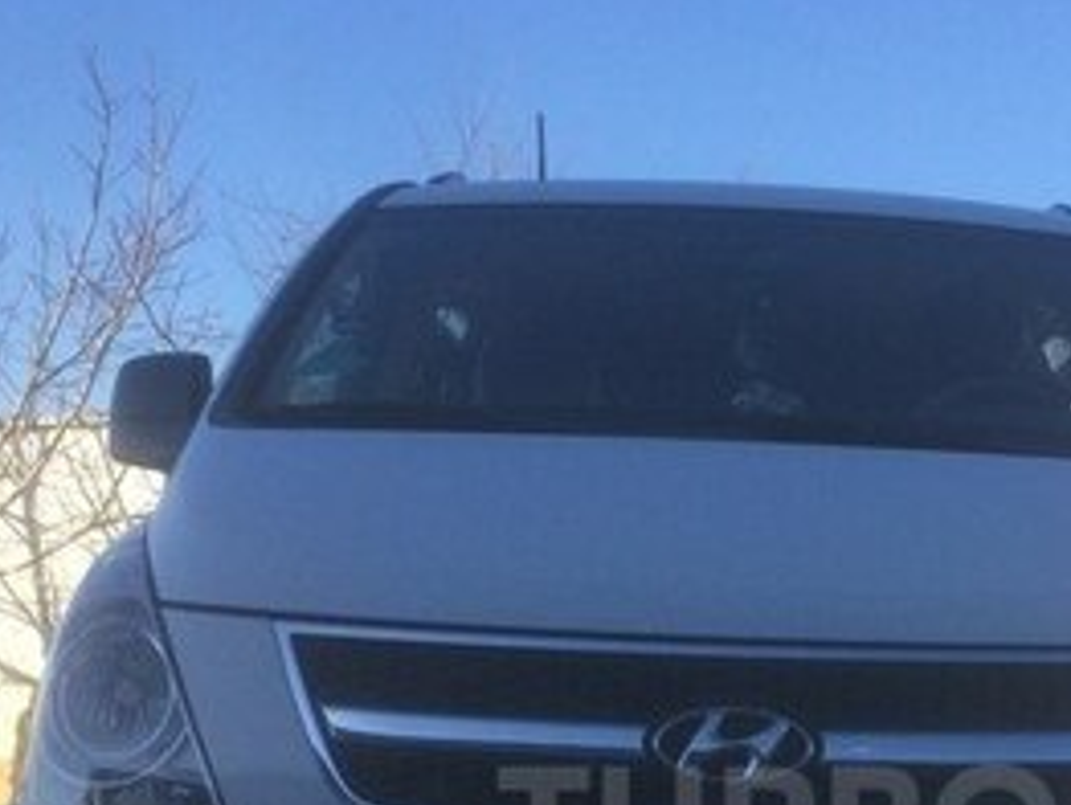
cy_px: 827
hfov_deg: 26.0
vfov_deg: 19.5
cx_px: 916
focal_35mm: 73
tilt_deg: -2.6
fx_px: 2261
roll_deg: -1.3
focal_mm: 4.15
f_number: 2.2
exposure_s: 1/1709
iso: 50
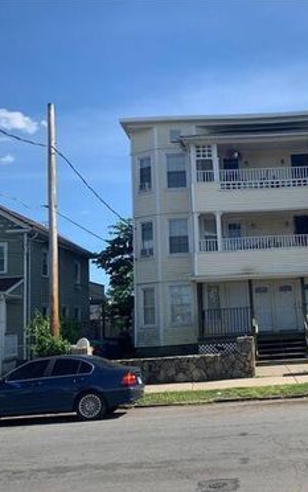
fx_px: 496
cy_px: 245
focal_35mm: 37
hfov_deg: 33.3
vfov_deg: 52.7
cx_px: 254
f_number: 1.8
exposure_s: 1/1779
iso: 25
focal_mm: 4.25
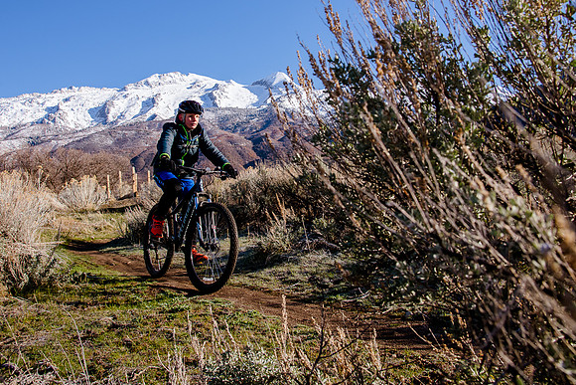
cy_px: 135
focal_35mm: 39
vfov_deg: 34.0
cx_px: 273
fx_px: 624
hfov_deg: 49.5
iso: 250
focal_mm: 30
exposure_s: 1/320
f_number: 10
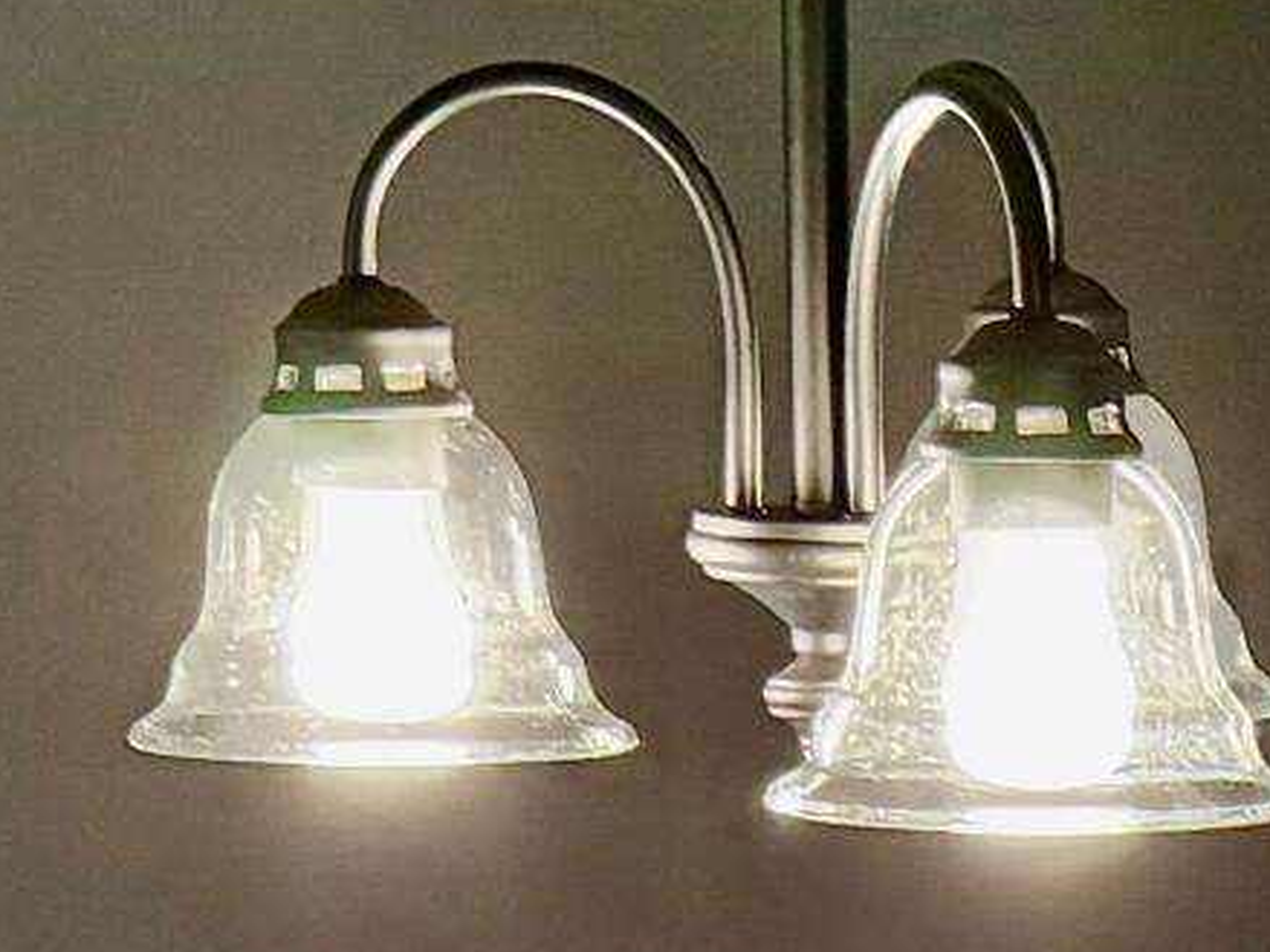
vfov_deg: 7.8
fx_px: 6015
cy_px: 2850
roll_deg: -1.5
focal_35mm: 164
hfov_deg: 11.9
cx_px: 1250
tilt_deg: -24.6
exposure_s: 1/120
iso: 200
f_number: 1.78
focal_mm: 6.76
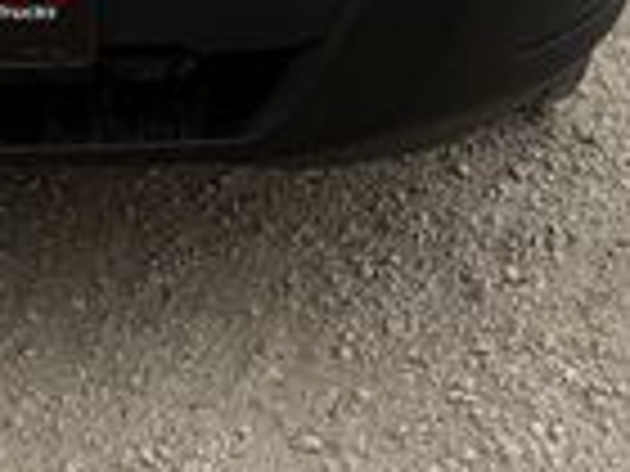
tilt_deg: -8.6
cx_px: -108
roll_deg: +2.9
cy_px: -472
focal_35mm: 110
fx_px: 2002
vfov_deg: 12.0
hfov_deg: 17.1
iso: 80
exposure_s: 1/3953
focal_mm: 6.76
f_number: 1.78
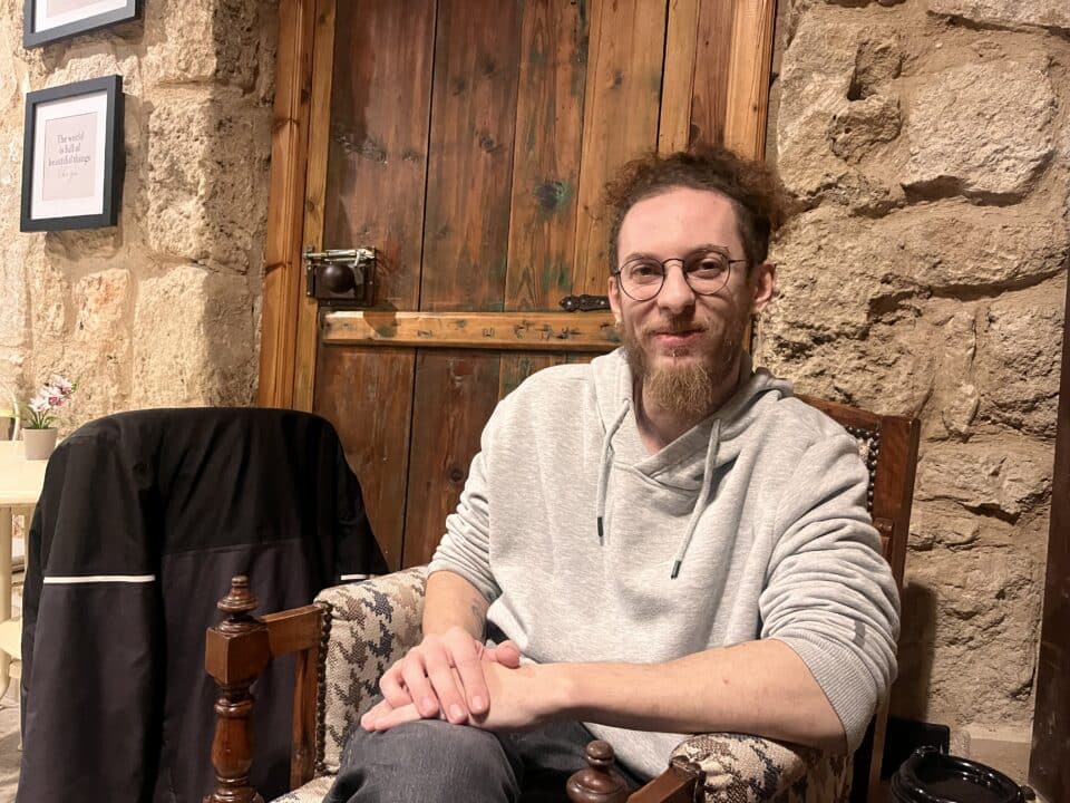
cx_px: 535
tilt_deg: -2.9
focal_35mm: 26
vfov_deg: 53.1
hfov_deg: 67.3
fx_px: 804
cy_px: 402
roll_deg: -3.2
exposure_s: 1/25
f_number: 1.6
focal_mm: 5.1
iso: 640
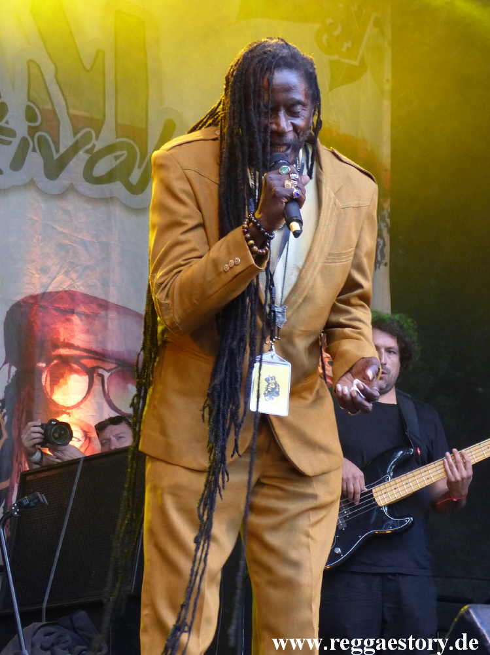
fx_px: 1681
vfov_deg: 22.0
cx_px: 245
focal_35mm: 89
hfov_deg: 16.6
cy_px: 328
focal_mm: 16
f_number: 2.8
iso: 320
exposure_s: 1/60
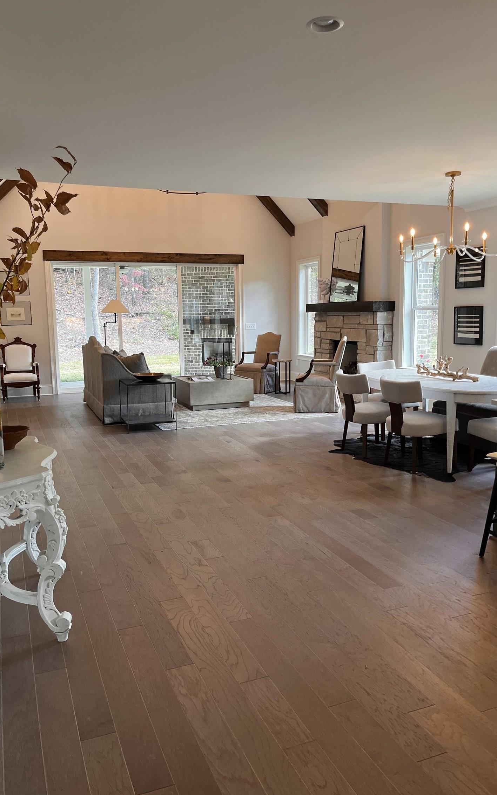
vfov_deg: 66.5
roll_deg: +2.8
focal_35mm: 28
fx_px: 607
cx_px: 239
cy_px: 401
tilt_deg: -6.8
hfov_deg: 44.5
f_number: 1.6
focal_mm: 5.1
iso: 100
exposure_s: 1/120
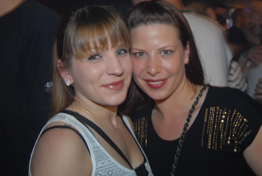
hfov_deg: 46.2
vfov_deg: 32.0
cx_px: 152
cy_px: 85
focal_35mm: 42
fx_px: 306
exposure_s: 1/8
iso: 400
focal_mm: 24
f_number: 6.3
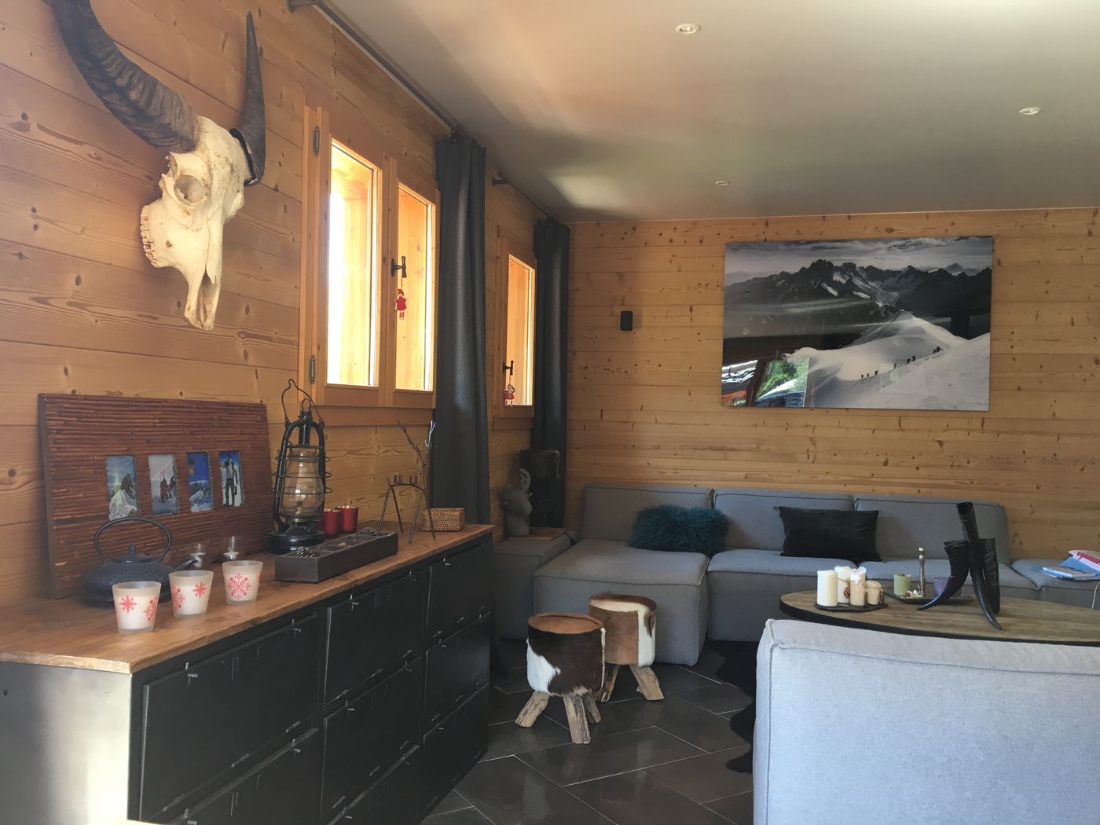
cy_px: 412
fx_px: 922
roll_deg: -1.2
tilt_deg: +1.0
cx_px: 550
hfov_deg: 61.7
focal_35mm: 29
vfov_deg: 48.2
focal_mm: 4.15
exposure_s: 1/33
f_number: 2.2
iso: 80
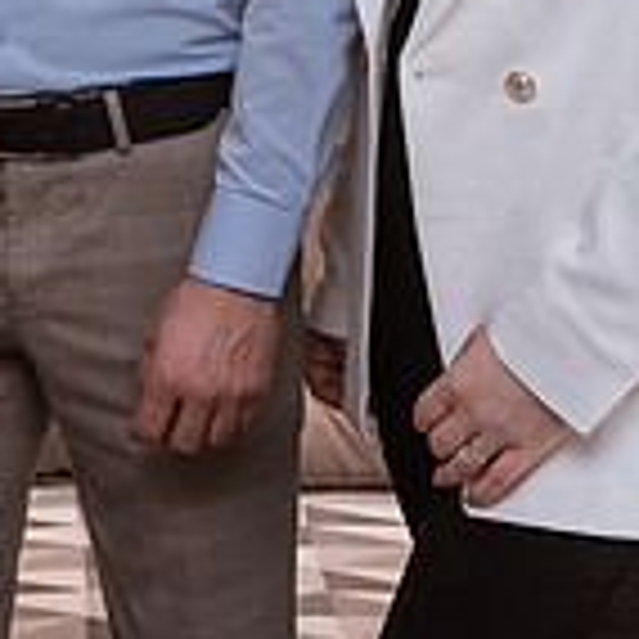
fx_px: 2778
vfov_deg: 12.6
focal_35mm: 133
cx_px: -311
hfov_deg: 12.5
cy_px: -261
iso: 1000
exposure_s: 1/160
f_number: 4
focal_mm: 36
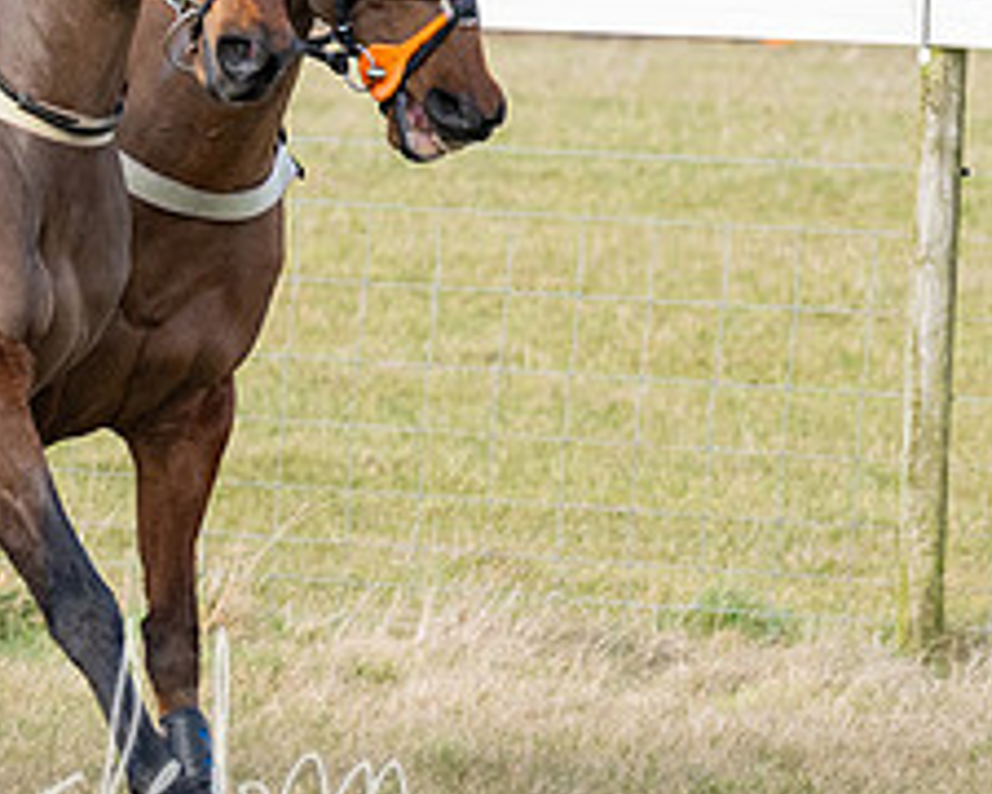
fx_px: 24662
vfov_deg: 1.8
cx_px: 97
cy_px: 282
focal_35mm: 840
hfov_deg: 2.3
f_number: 5
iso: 400
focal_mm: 155
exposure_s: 1/800
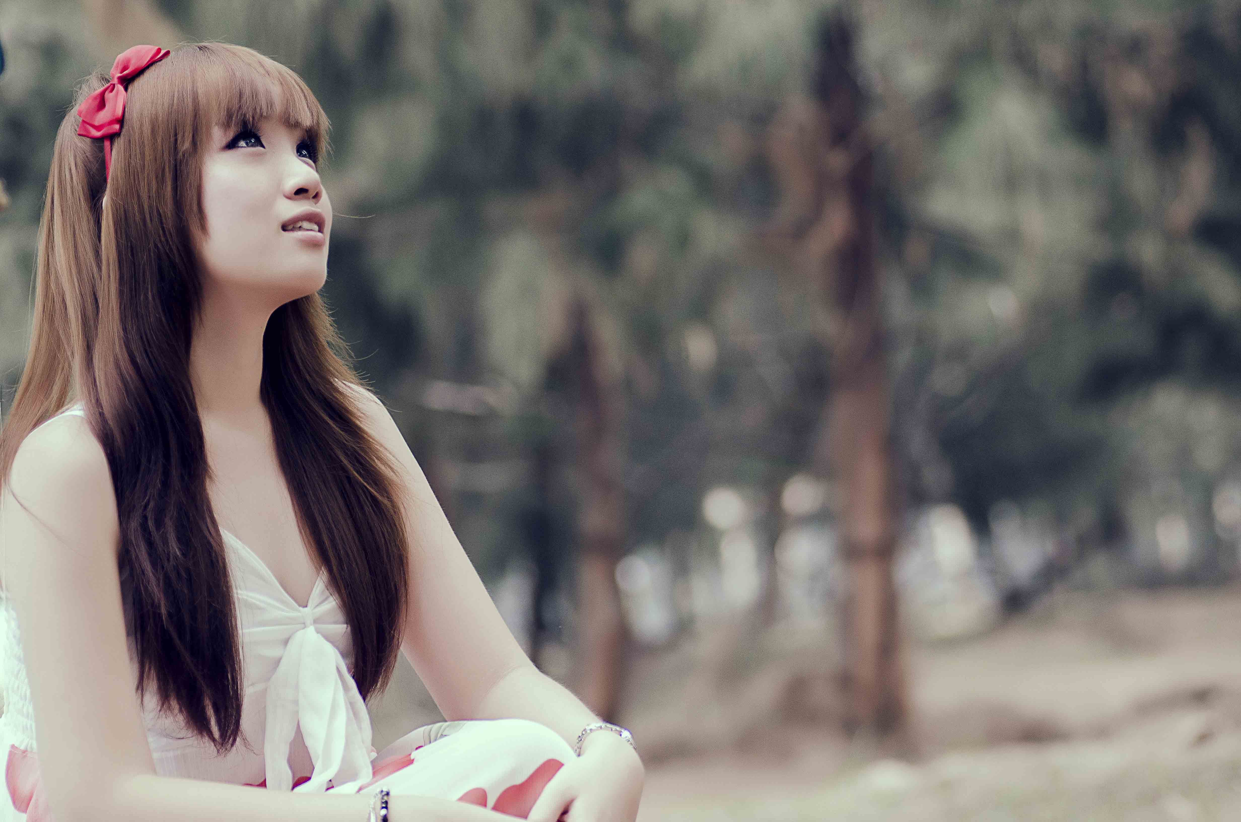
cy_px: 411
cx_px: 620
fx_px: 4644
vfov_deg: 10.1
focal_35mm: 135
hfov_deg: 15.2
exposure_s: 1/800
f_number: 2.8
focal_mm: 90
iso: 100
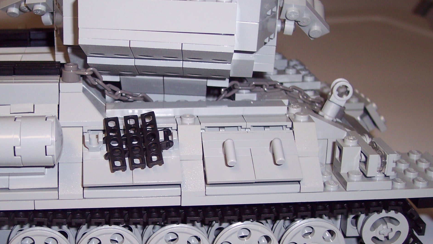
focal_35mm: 64
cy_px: 133
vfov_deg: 18.8
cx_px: 152
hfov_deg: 32.6
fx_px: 735
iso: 100
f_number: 2.8
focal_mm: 8
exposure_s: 1/60
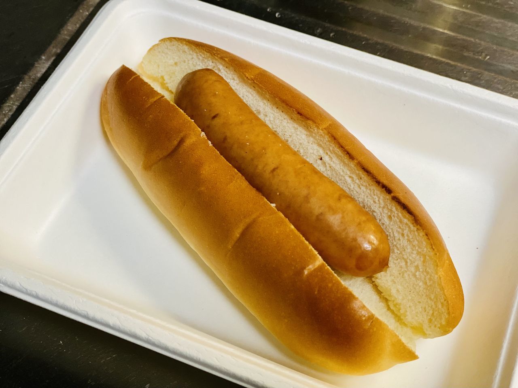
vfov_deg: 28.0
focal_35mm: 52
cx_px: 259
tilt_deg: -55.4
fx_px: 778
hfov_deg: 36.8
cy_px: 194
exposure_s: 1/50
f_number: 2
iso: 125
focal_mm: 6
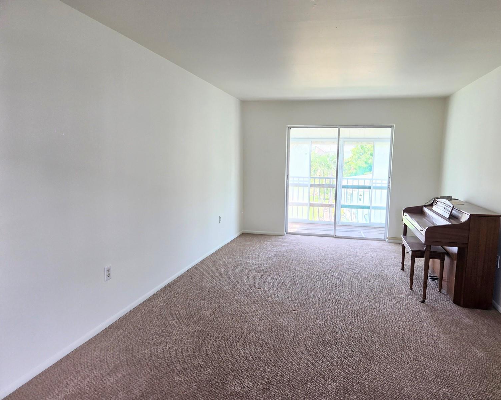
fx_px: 356
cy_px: 200
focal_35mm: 24
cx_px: 267
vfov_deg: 58.8
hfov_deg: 70.2
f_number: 1.8
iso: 64
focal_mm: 5.4
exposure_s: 1/180
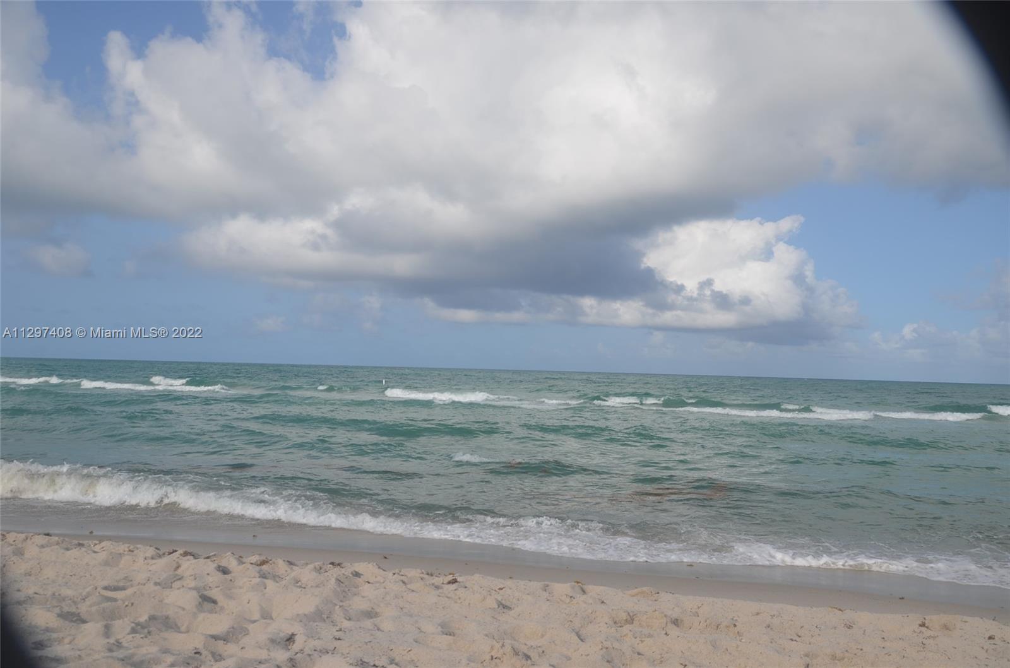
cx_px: 505
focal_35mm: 27
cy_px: 334
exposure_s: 1/250
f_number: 8
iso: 100
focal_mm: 18
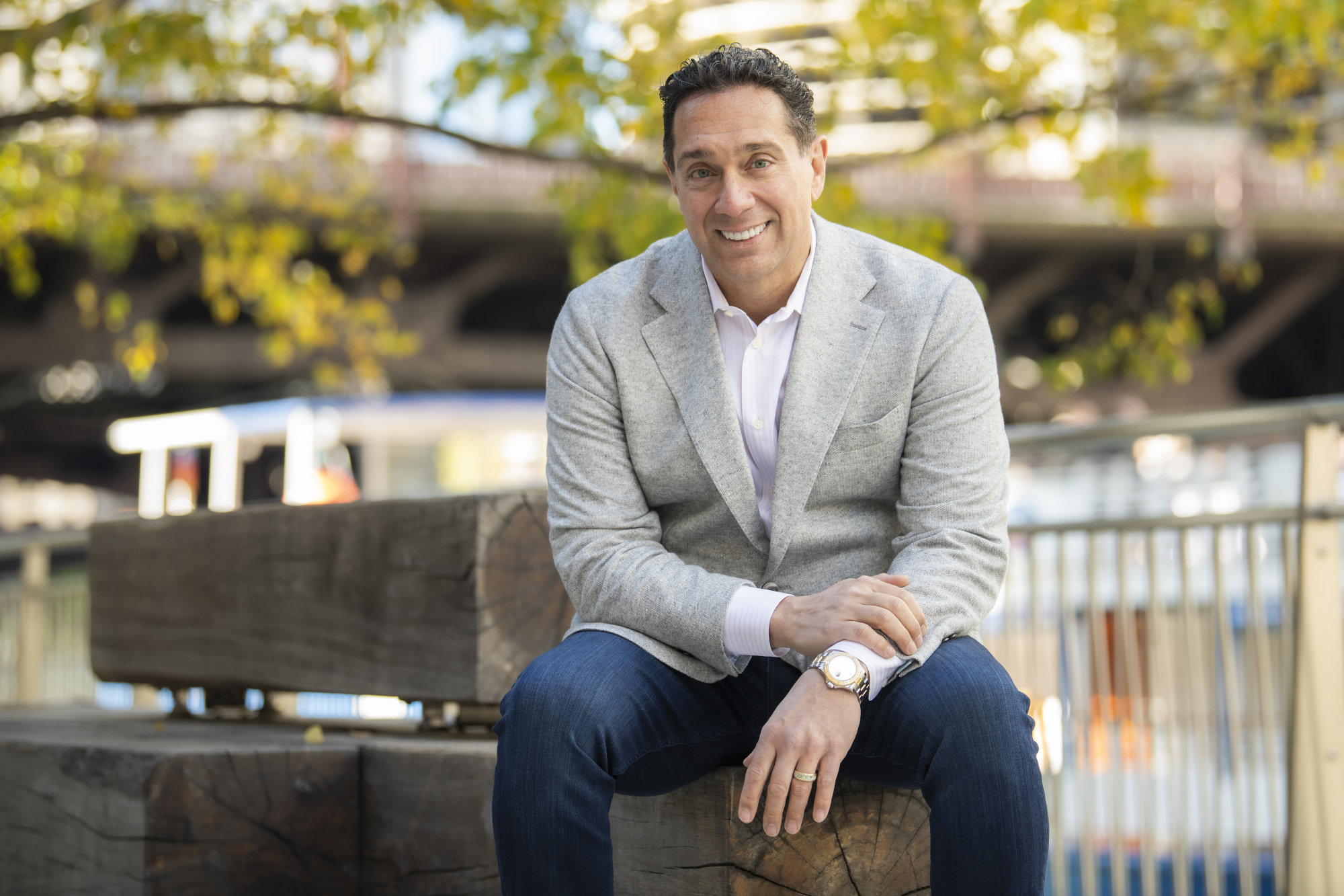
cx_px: 672
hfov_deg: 20.0
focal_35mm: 102
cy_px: 448
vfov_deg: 13.4
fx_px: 3807
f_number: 2.8
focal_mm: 102
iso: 320
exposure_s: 1/400
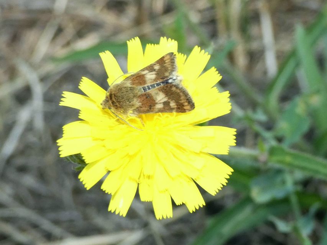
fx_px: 1011
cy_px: 122
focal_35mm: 107
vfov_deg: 13.8
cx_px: 164
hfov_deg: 18.4
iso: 500
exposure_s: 1/125
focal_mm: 19.2
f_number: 4.9
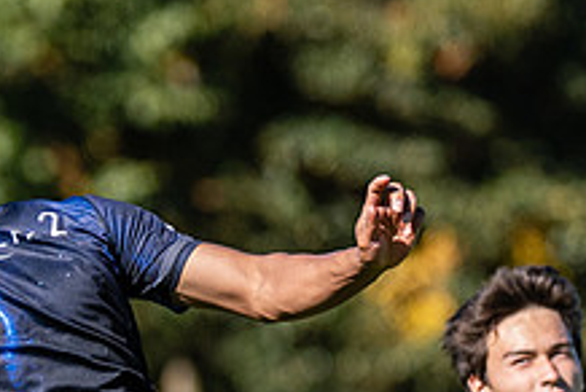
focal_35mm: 1664
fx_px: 27122
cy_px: 302
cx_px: -179
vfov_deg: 0.8
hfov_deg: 1.2
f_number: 4
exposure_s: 1/1000
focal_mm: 300
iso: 280
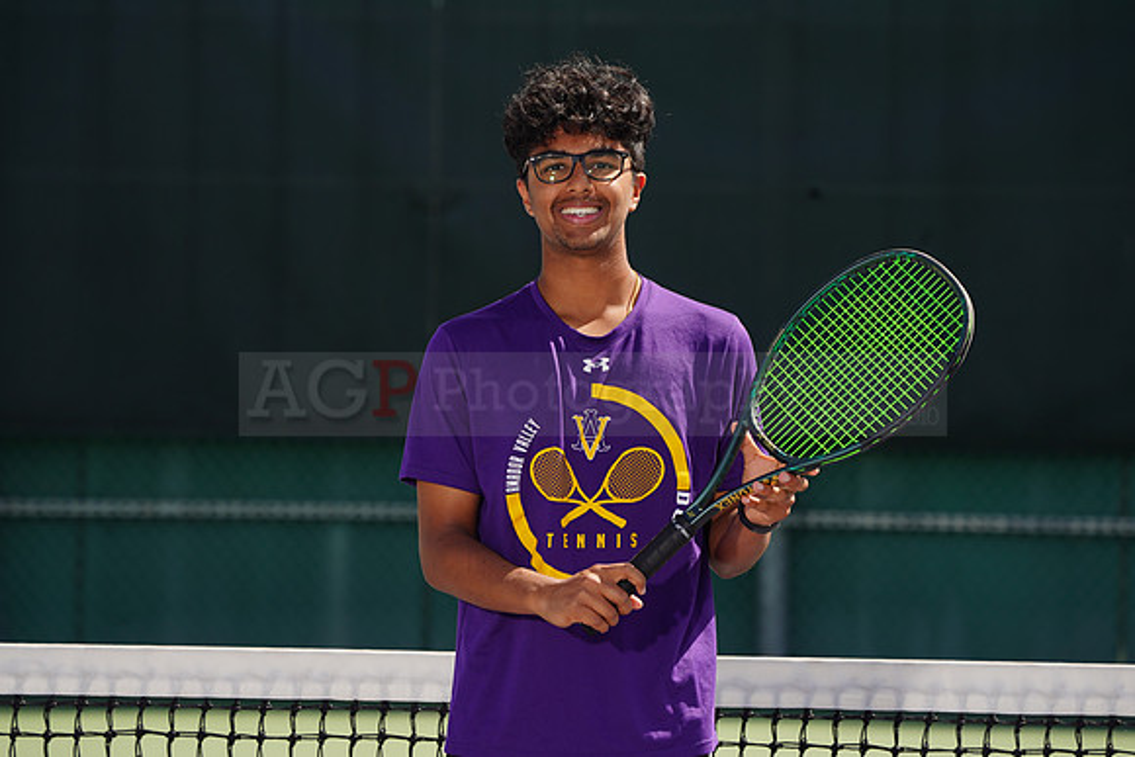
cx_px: 568
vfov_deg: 4.8
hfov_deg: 7.2
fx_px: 8987
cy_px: 378
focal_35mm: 285
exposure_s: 1/250
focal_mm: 285
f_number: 9
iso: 100
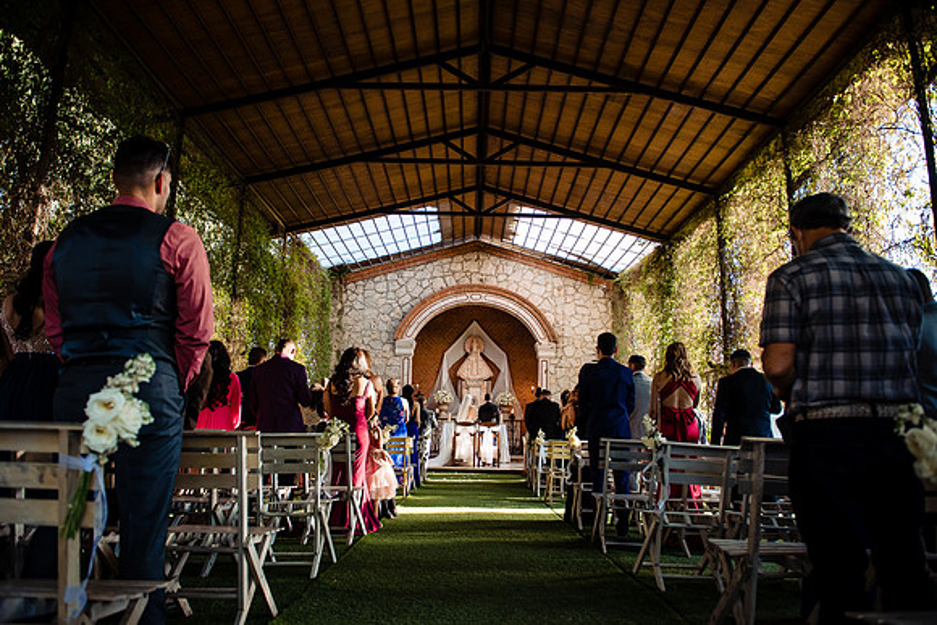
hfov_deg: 72.5
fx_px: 639
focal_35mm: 25
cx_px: 463
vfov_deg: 52.1
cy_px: 312
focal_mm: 24
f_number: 3.2
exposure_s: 1/250
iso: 800
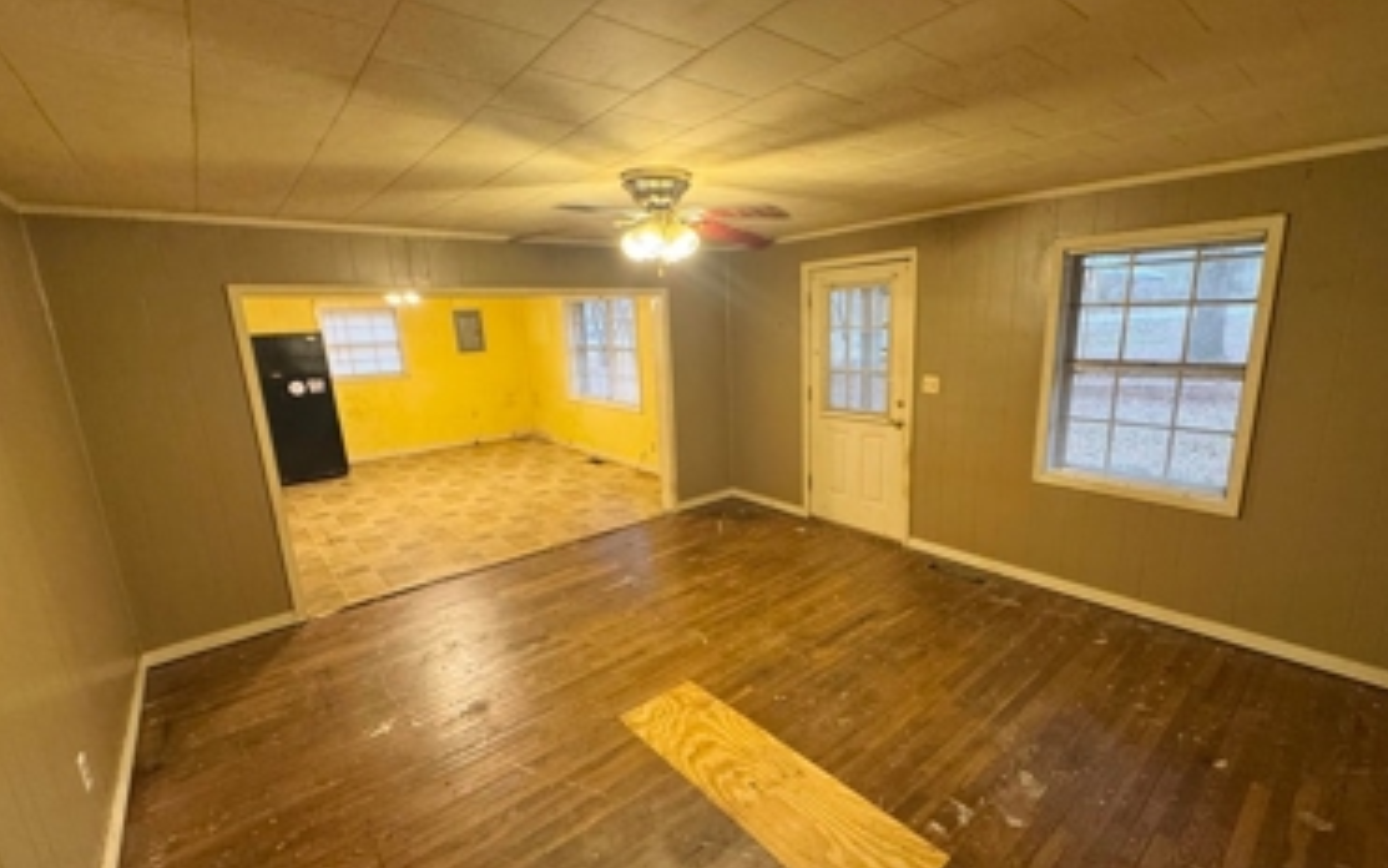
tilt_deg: -12.0
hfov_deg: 97.7
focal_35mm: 16
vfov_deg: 71.2
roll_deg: +2.8
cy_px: 456
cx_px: 733
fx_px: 605
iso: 400
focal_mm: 2.22
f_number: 2.2
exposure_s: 1/60
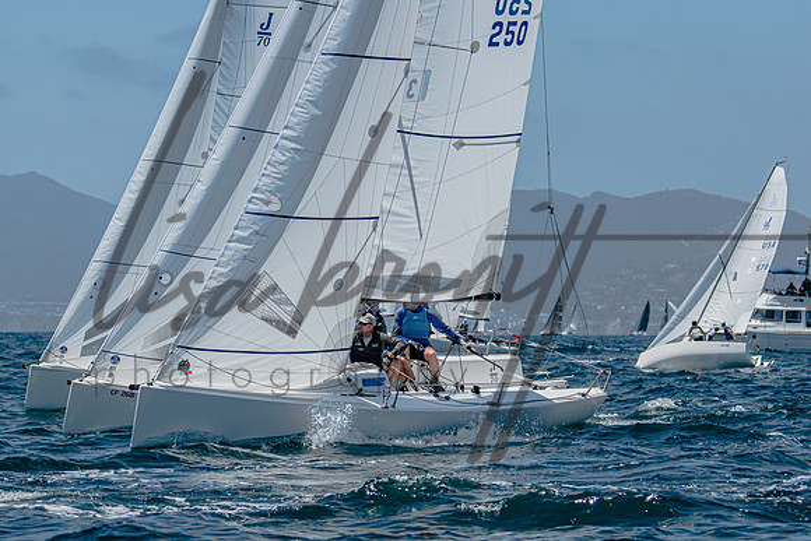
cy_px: 287
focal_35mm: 189
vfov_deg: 7.3
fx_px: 4248
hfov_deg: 10.9
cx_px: 388
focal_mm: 116
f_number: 5
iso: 200
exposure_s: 1/2000
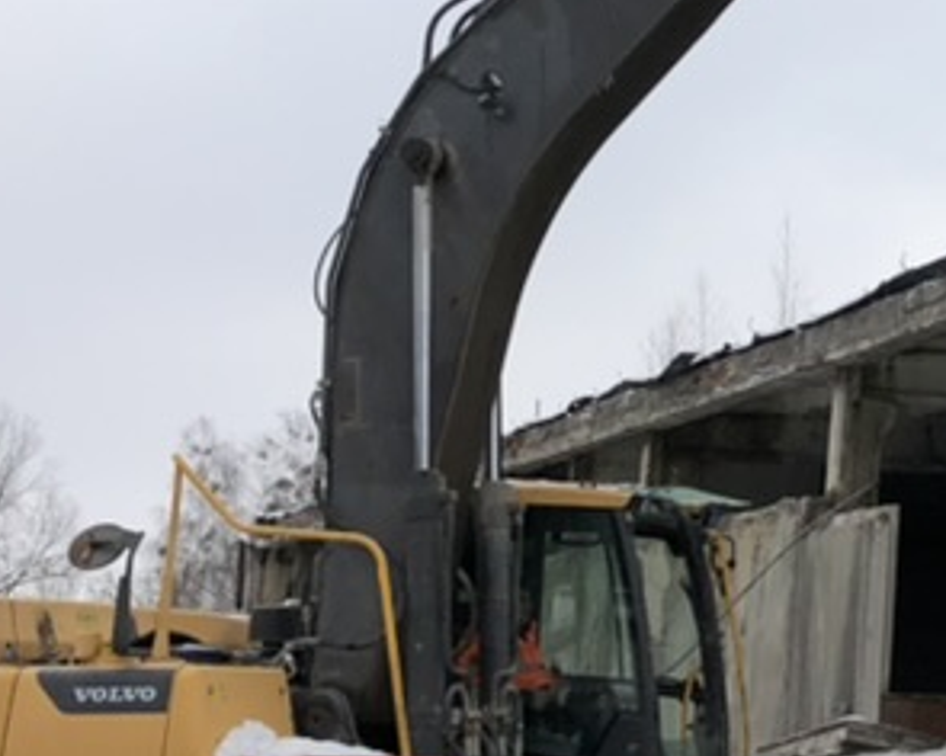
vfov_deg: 15.8
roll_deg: -1.4
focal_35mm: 95
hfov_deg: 18.9
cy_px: -22
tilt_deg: +17.9
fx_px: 2660
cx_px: 1187
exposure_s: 1/1043
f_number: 1.8
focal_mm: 4
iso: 20
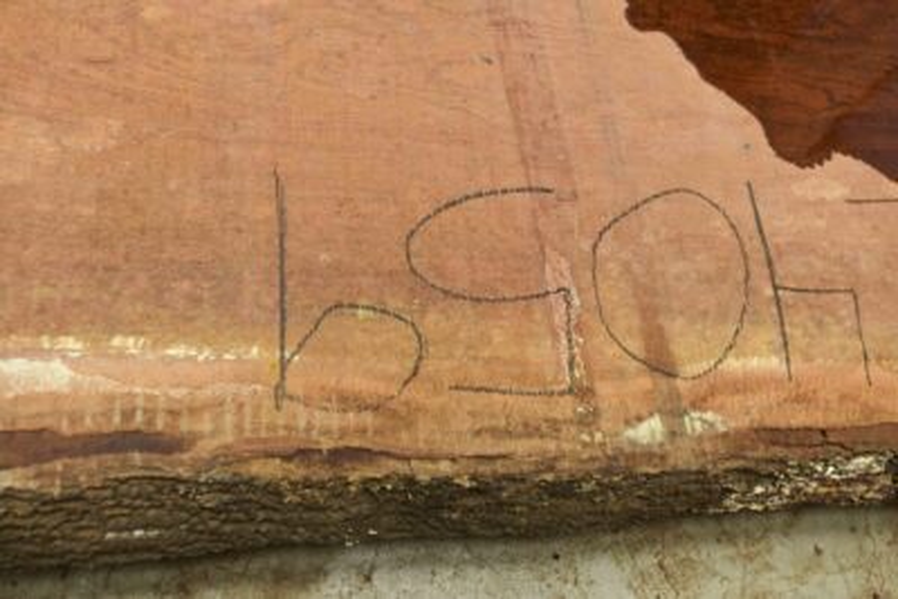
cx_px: 449
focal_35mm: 30
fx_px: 749
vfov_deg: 43.6
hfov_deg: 61.9
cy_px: 300
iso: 400
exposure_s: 1/100
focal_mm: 30
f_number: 5
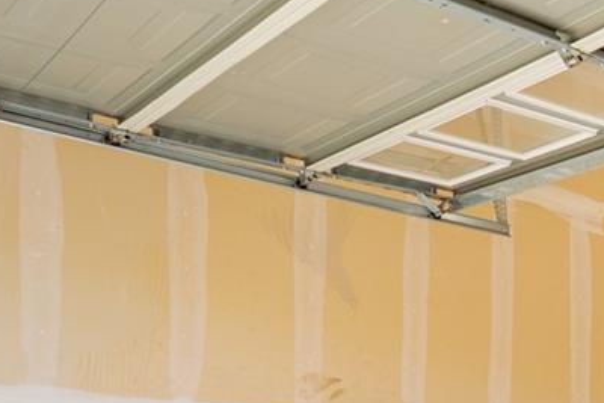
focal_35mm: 64
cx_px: 995
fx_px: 1074
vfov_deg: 19.9
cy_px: 492
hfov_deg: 22.8
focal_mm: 16
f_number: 8
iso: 64
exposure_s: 1/250
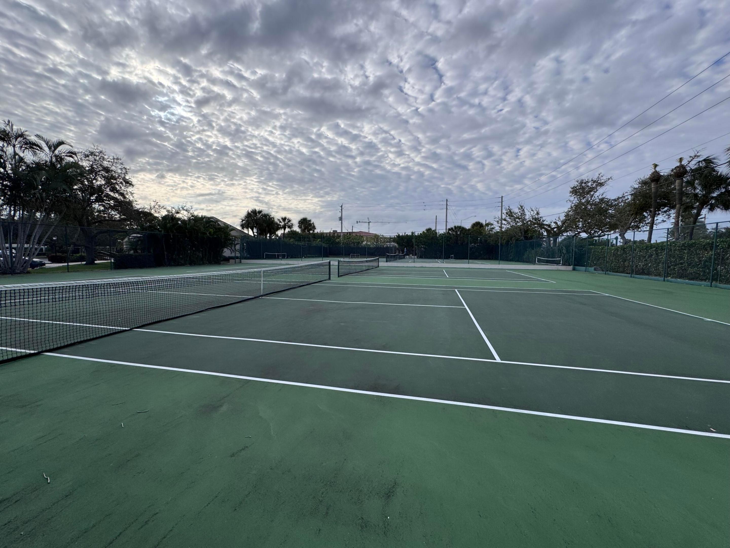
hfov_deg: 102.1
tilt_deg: -3.0
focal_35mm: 14
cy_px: 274
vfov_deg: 85.7
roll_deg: -0.3
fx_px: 295
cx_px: 365
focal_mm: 2.22
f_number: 2.2
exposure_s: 1/1927
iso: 50
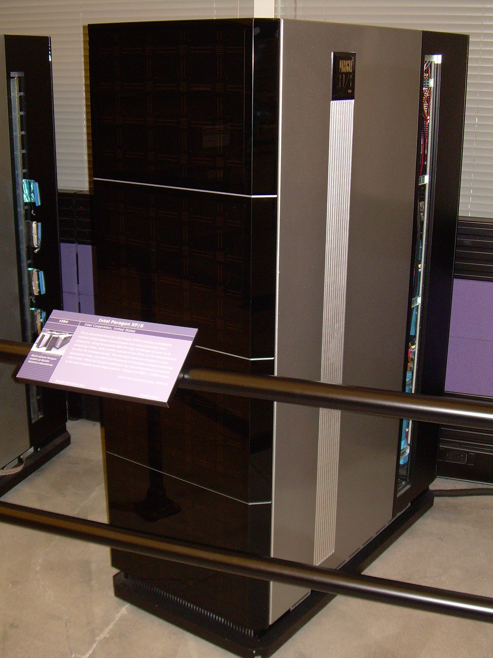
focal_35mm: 47
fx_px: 892
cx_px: 246
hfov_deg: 30.9
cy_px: 329
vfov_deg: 40.4
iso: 200
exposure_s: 1/60
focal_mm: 7.7
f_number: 3
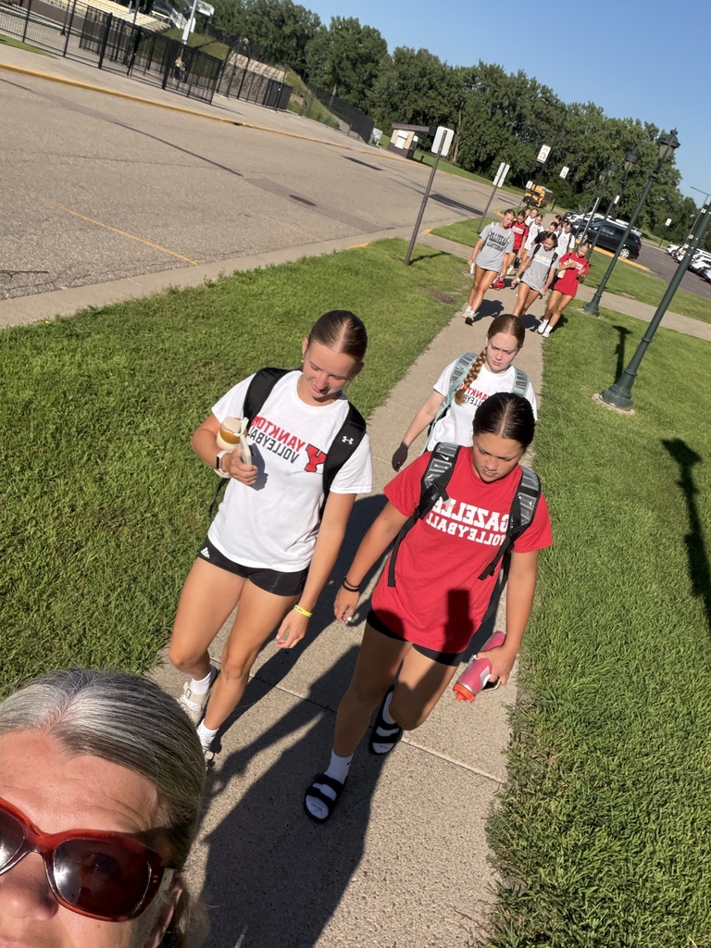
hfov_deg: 46.8
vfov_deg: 60.0
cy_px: 474
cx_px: 356
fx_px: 822
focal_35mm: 30
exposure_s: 1/1499
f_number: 1.9
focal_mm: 2.71
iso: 32
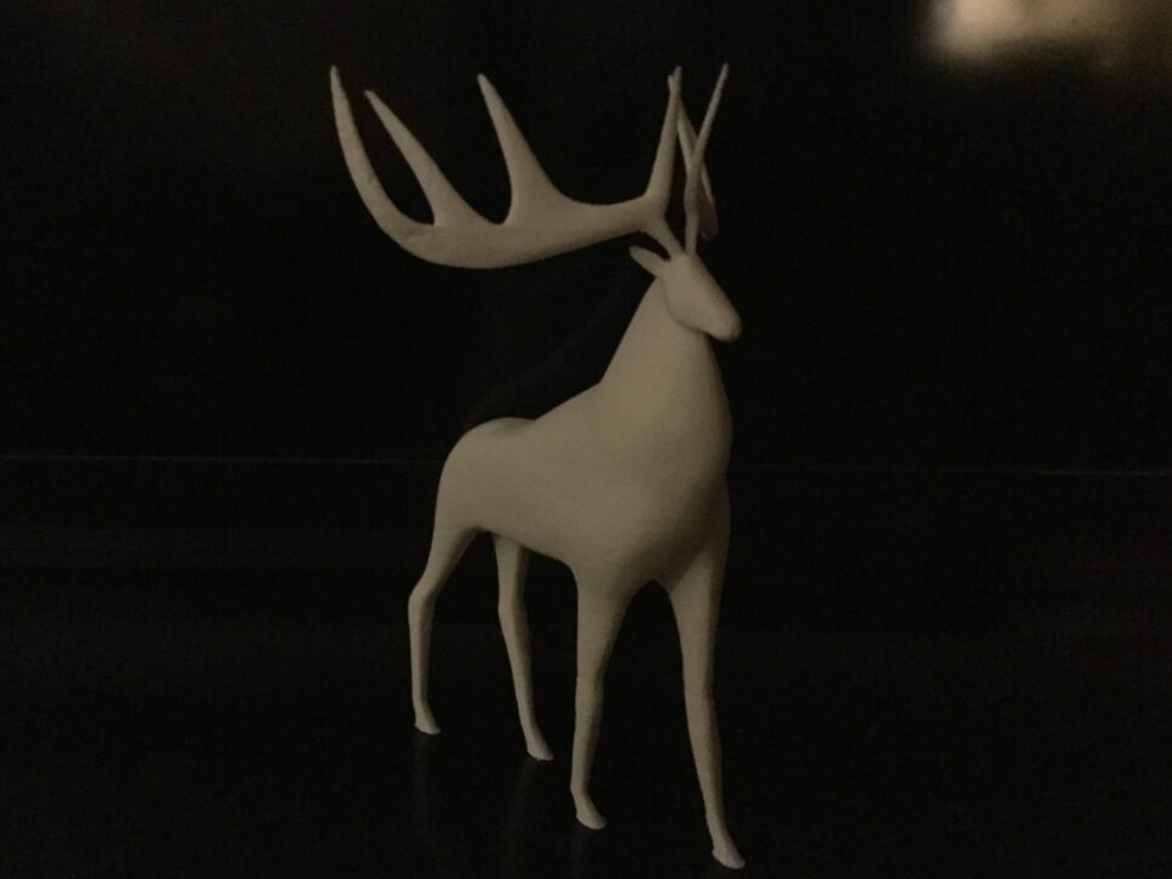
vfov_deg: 42.9
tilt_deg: -16.3
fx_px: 1117
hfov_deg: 55.4
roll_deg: -0.8
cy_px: 461
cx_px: 564
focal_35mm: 33
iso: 800
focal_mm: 3.3
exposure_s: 1/17
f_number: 2.4
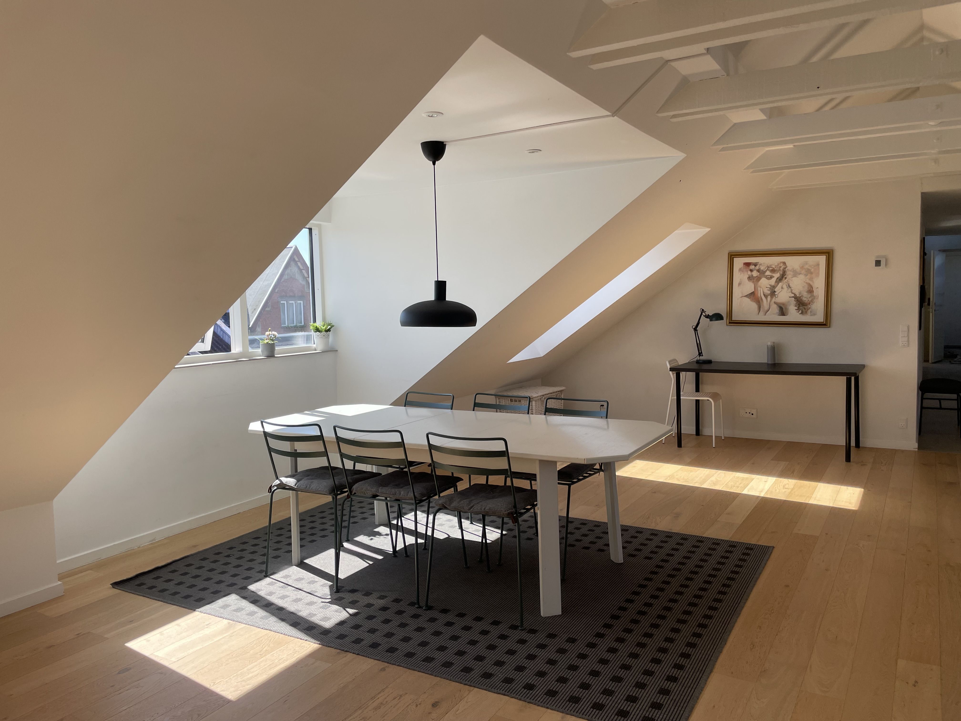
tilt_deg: -3.6
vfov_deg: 53.1
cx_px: 480
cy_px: 360
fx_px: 722
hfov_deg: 67.3
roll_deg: +1.5
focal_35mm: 26
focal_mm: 4.2
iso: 32
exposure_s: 1/515
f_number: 1.6
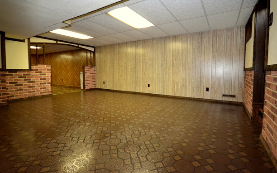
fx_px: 121
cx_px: 143
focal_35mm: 16
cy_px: 79
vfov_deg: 71.1
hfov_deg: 97.8
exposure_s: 1/60
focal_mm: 10
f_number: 4
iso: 3200
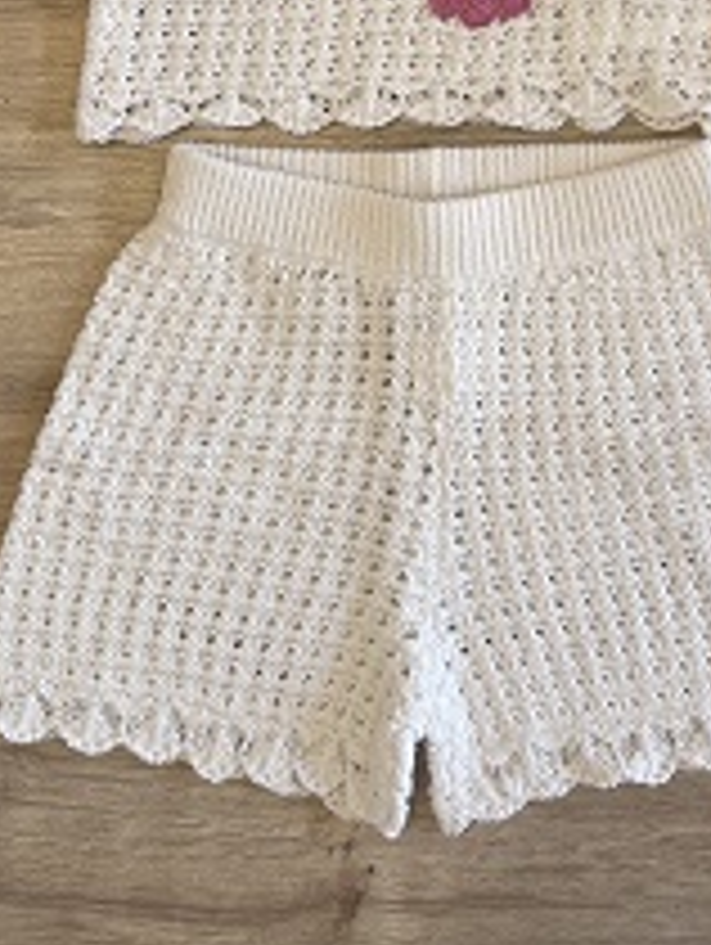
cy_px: 140
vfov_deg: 36.3
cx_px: 443
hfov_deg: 29.1
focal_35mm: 50
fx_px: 1367
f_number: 1.5
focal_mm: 5.7
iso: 40
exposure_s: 1/185
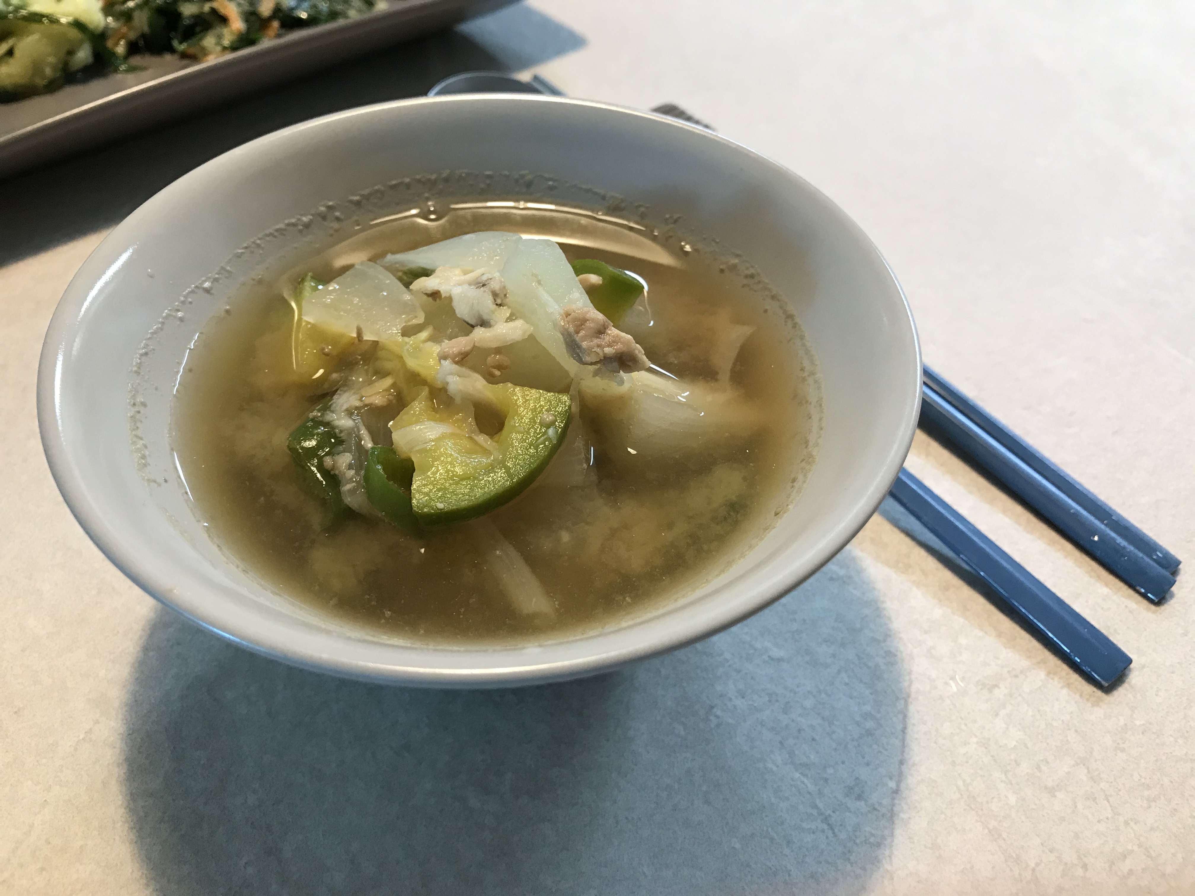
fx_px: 967
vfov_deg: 49.7
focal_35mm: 28
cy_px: 448
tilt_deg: -46.9
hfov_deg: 63.4
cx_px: 598
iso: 40
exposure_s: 1/24
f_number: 1.8
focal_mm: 3.99
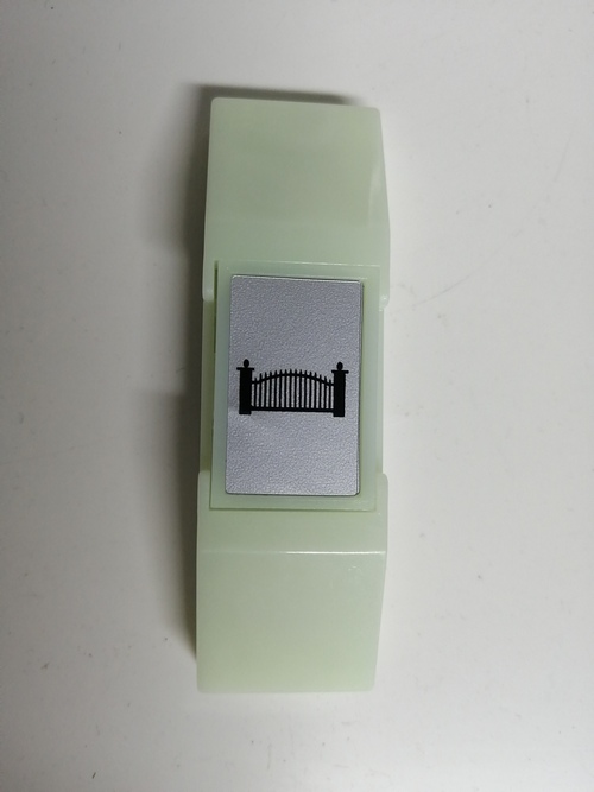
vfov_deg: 65.3
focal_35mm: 27
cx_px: 297
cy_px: 396
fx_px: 618
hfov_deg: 51.3
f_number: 1.8
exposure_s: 1/33.3
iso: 100
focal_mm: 3.62
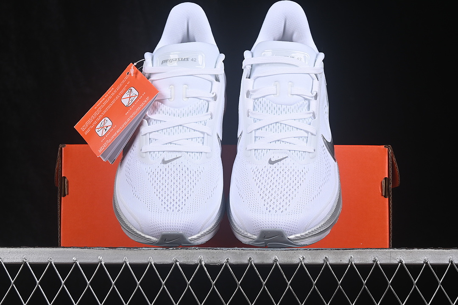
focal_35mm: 75
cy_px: 152
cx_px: 229
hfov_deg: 27.0
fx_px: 954
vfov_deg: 18.2
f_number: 8
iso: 160
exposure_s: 1/80
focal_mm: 50
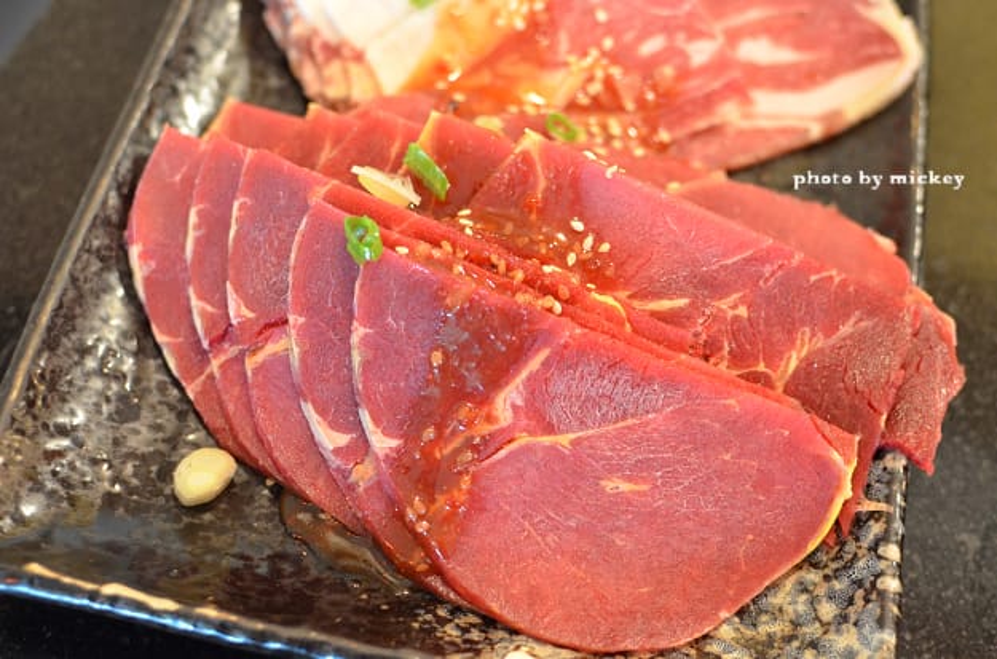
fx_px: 1450
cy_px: 330
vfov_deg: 25.6
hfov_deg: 37.9
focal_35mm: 52
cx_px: 498
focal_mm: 35
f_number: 3.2
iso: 1600
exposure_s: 1/40
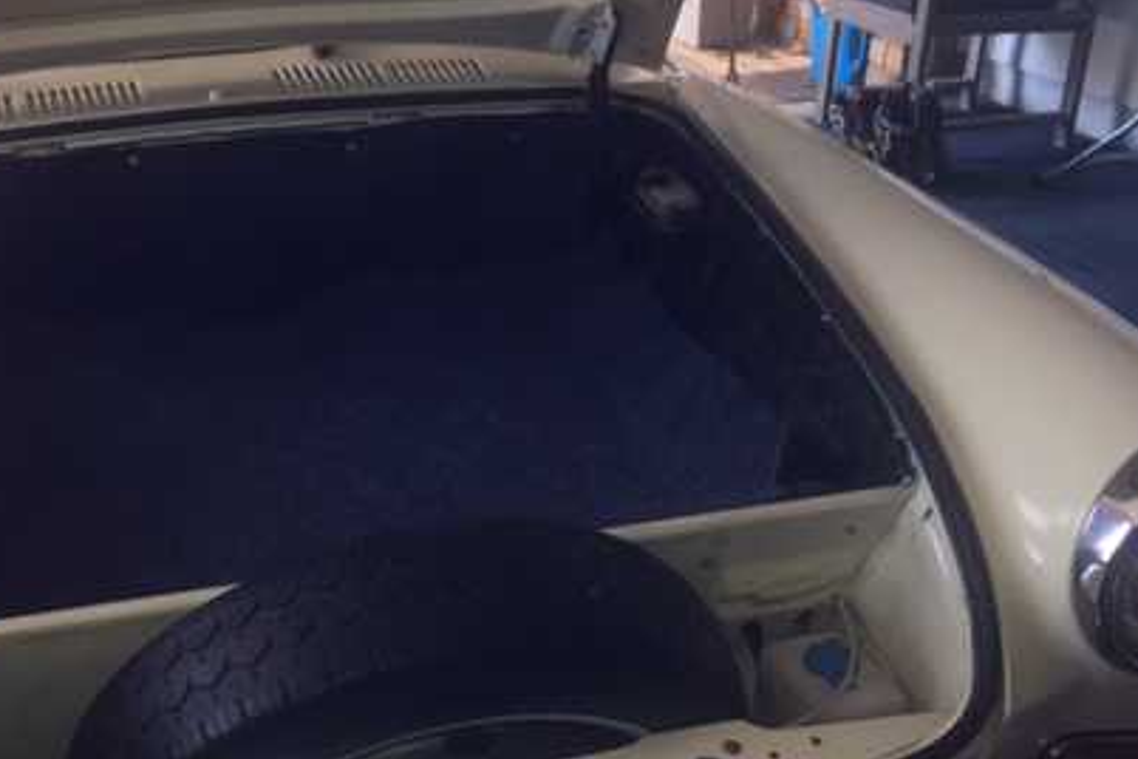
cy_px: 626
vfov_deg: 27.4
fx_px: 1517
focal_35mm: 48
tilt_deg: -31.1
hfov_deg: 40.3
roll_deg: +1.2
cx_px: 323
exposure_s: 1/33
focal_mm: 4.15
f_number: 2.2
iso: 25
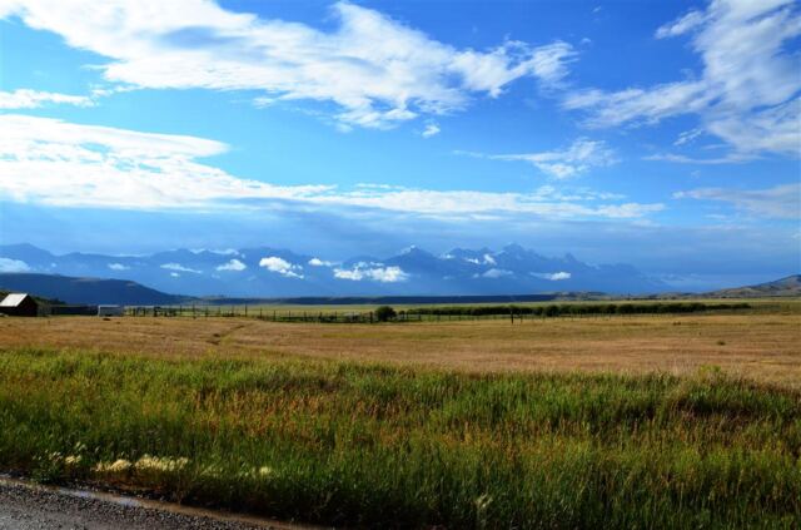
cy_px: 265
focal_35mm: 33
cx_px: 400
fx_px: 732
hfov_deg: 57.4
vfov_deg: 39.7
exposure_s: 1/400
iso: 200
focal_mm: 22
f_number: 10
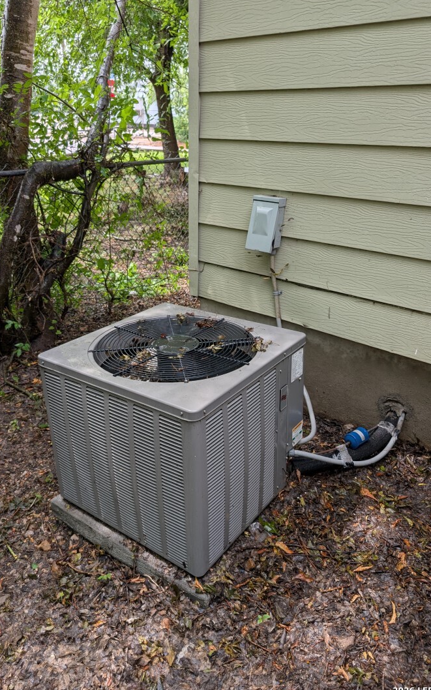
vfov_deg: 70.4
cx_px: 197
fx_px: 489
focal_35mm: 26
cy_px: 344
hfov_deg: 47.5
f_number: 1.68
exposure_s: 1/873
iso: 19
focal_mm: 6.9
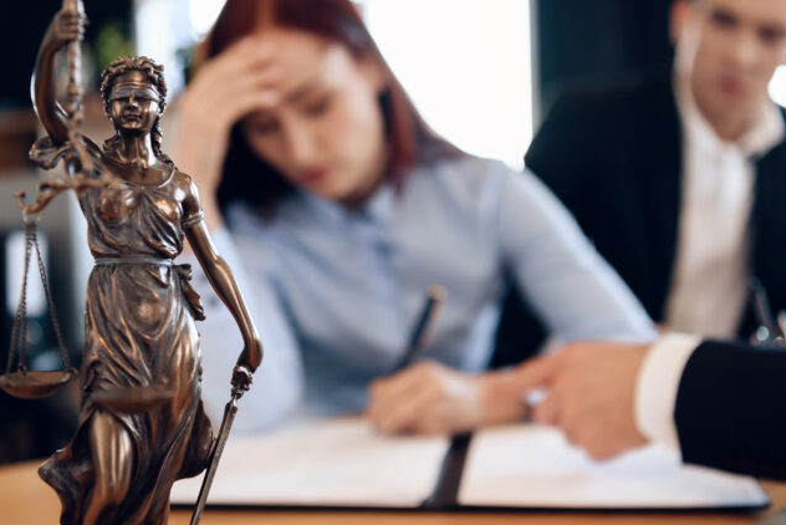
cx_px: 395
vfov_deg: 26.5
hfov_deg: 38.9
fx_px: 1114
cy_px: 239
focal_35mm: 51
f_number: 3.2
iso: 320
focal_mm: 42
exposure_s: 1/100
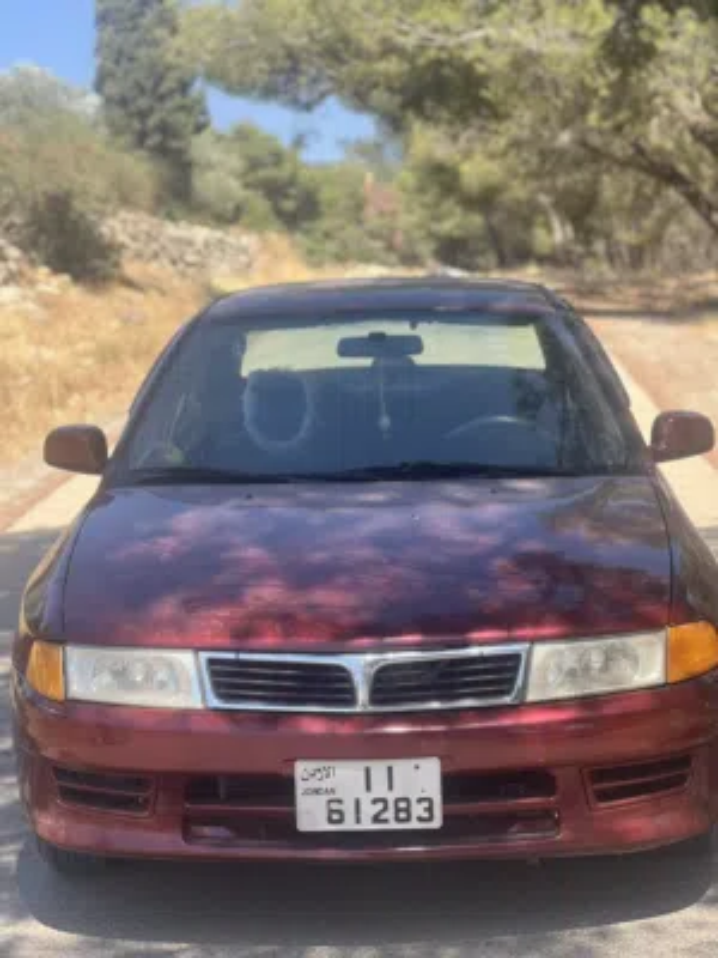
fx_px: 2129
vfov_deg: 25.3
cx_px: 359
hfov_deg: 19.1
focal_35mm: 77
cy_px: 479
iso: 25
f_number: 2.8
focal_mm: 9
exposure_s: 1/190
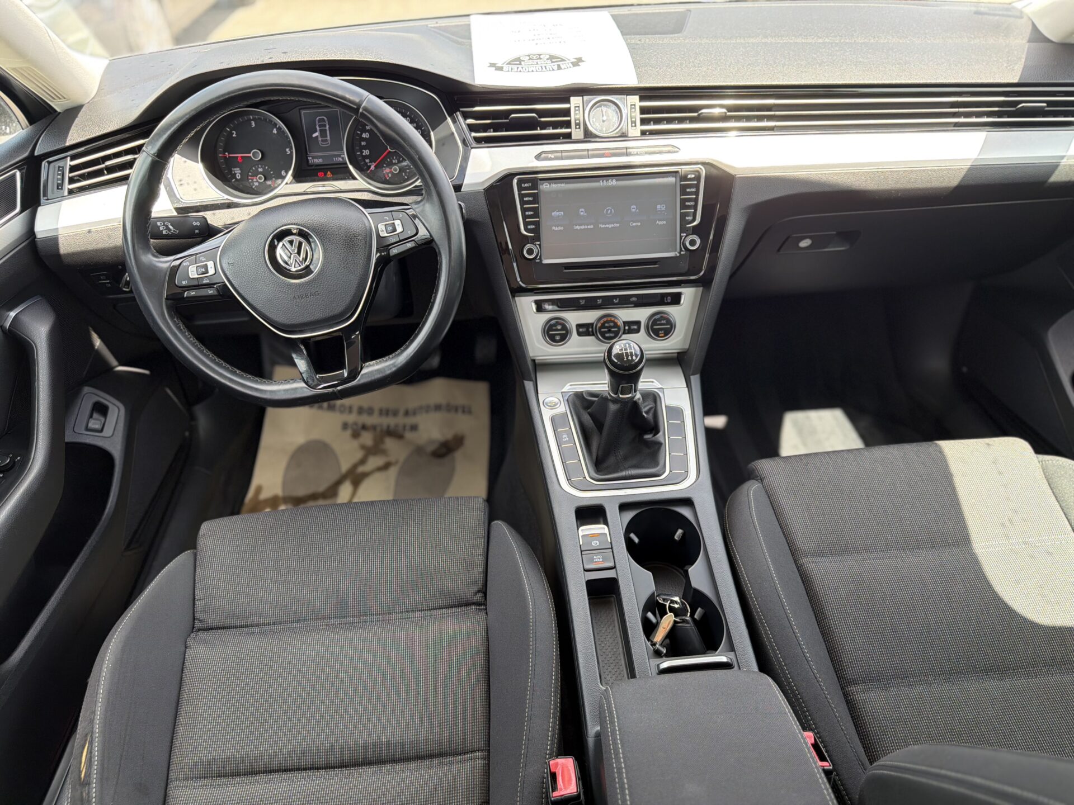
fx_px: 745
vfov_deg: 56.8
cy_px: 402
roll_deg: -1.6
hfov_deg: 71.6
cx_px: 537
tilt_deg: -36.3
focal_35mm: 24
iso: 80
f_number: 1.78
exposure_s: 1/178
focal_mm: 6.76
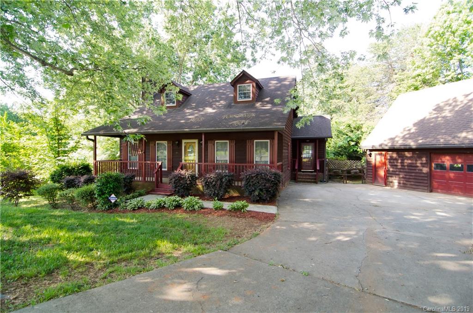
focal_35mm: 16
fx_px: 216
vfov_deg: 71.7
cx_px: 236
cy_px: 156
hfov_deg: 95.1
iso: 1000
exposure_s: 1/250
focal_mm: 11
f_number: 4
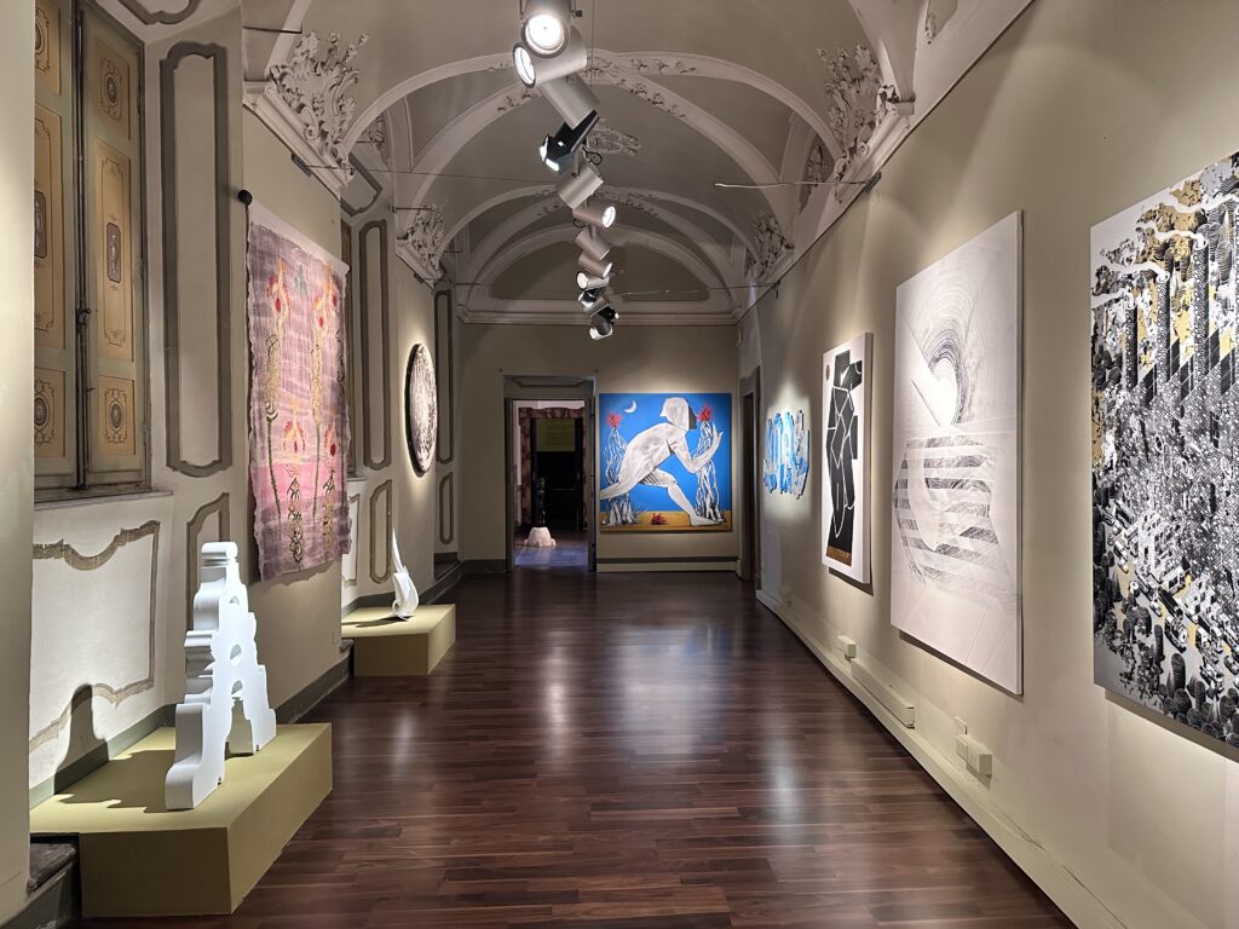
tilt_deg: -1.1
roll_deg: +0.7
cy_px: 464
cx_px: 620
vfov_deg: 56.8
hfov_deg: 71.6
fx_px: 859
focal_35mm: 24
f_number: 1.78
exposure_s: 1/50
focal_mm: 6.86
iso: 500
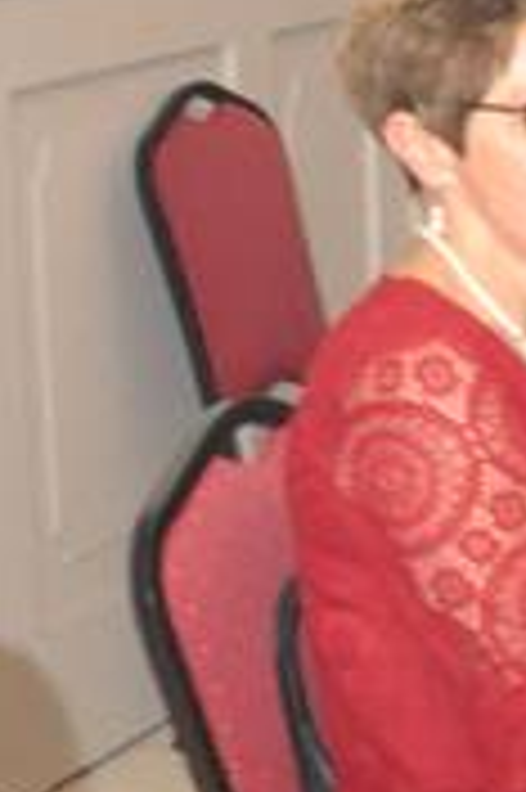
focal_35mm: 157
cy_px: 166
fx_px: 3447
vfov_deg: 13.0
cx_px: 1520
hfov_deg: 7.7
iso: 2800
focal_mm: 18
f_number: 4
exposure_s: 1/60
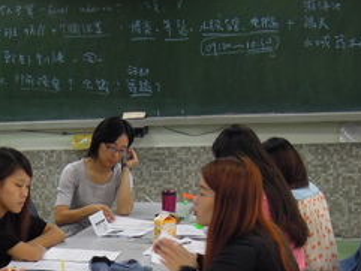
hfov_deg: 21.3
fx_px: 939
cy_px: 305
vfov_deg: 15.9
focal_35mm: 90
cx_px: 42
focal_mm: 5.5
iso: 220
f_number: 3
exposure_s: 1/50
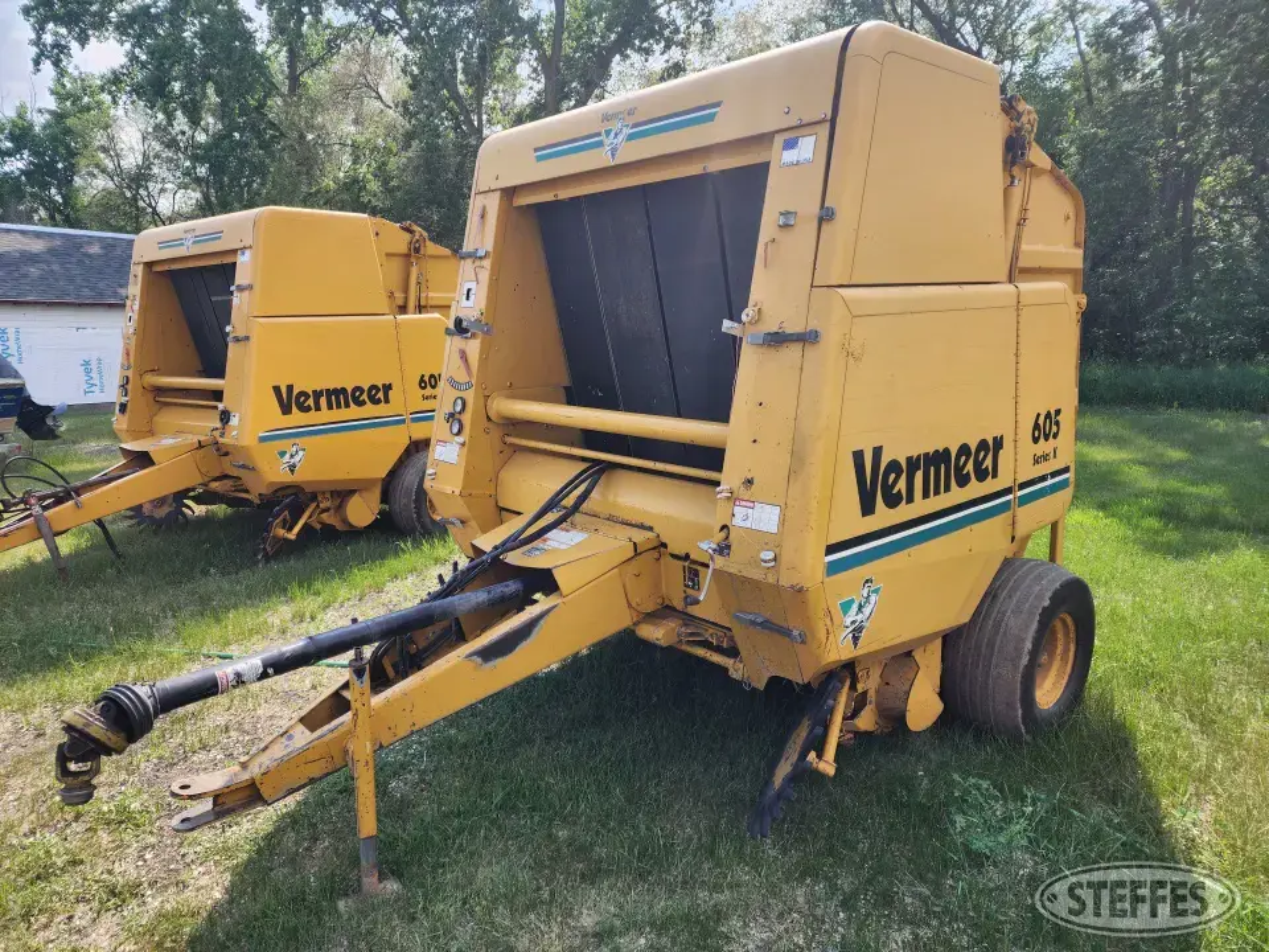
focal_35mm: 23
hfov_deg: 73.9
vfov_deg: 58.9
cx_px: 634
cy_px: 476
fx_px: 843
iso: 12
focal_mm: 6.4
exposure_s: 1/423
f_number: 1.8
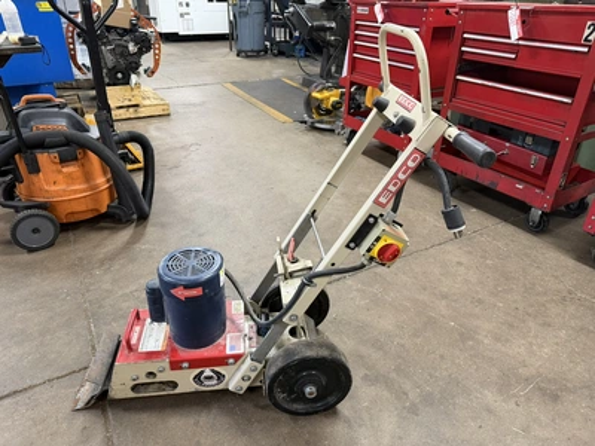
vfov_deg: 56.8
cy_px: 223
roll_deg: -0.4
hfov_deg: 71.6
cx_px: 298
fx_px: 413
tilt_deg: -27.0
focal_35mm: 24
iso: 320
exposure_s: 1/60
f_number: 1.78
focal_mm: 6.76
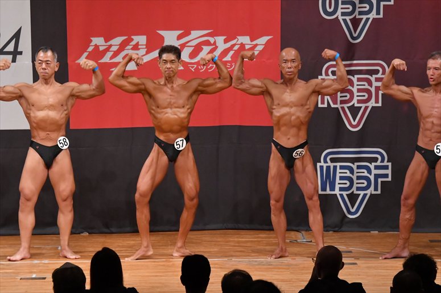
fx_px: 2939
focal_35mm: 240
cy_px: 146
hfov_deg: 8.6
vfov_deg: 5.7
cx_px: 220
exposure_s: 1/400
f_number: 5.6
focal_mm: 160
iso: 7200
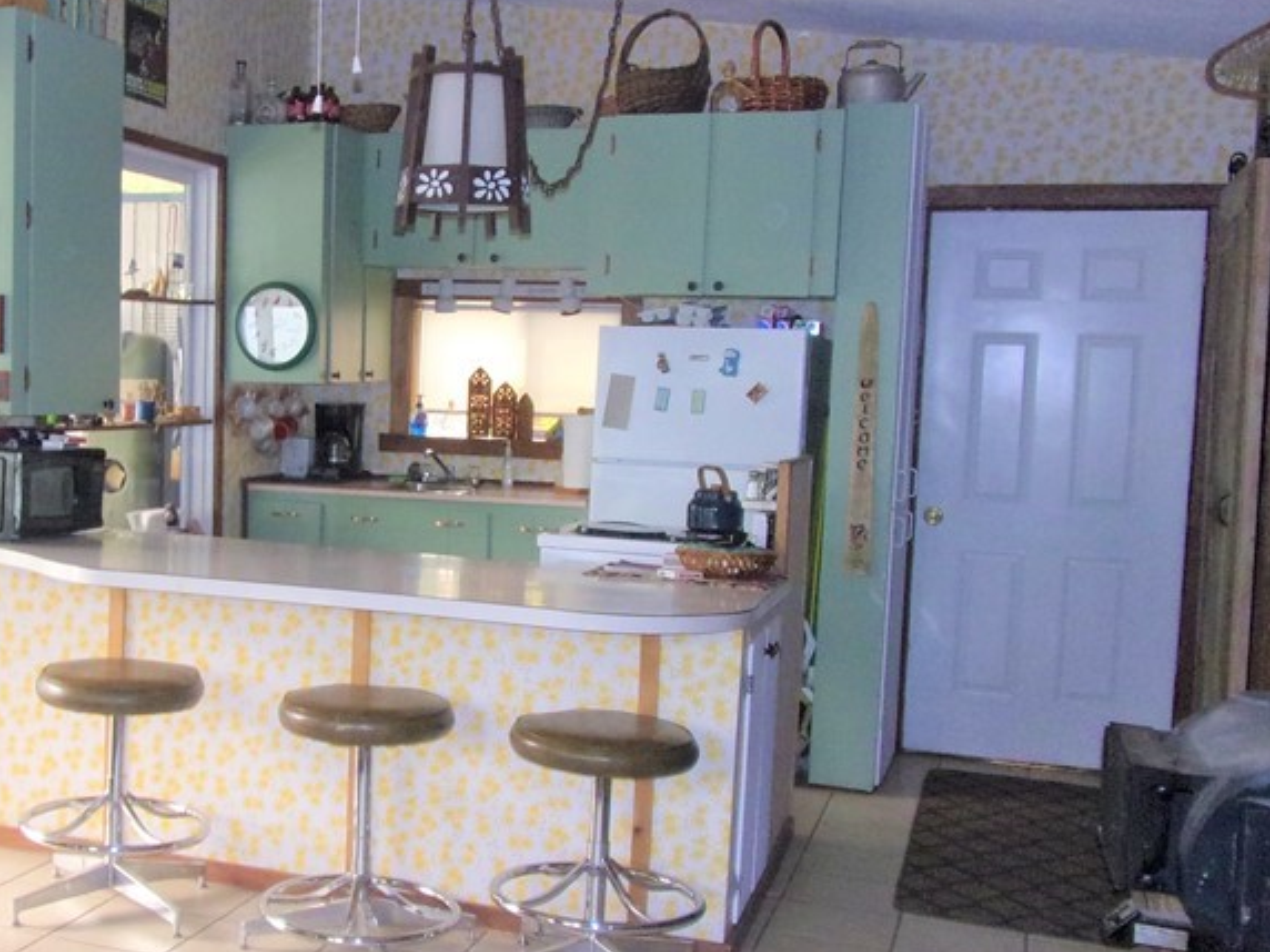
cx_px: 280
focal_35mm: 43
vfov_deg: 33.6
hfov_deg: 42.2
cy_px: 499
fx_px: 1578
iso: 200
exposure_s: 1/34
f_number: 3.3
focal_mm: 4.3
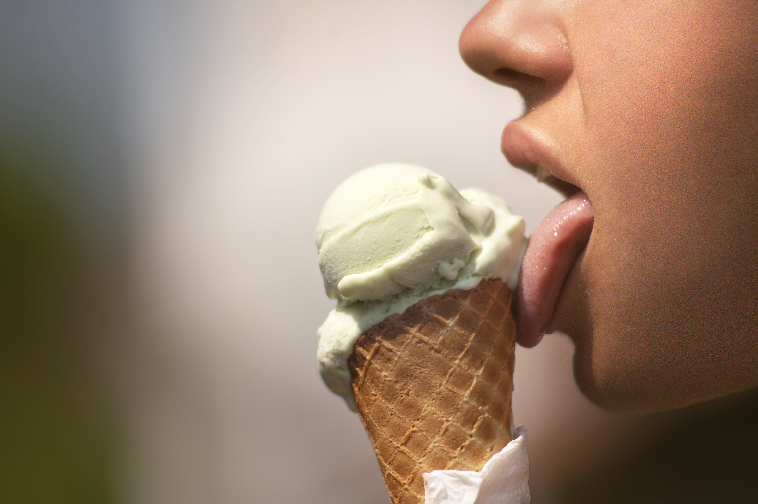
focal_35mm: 221
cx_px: 398
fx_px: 4650
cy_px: 248
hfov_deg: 9.3
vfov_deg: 6.2
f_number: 4
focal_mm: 200
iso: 200
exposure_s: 1/2500
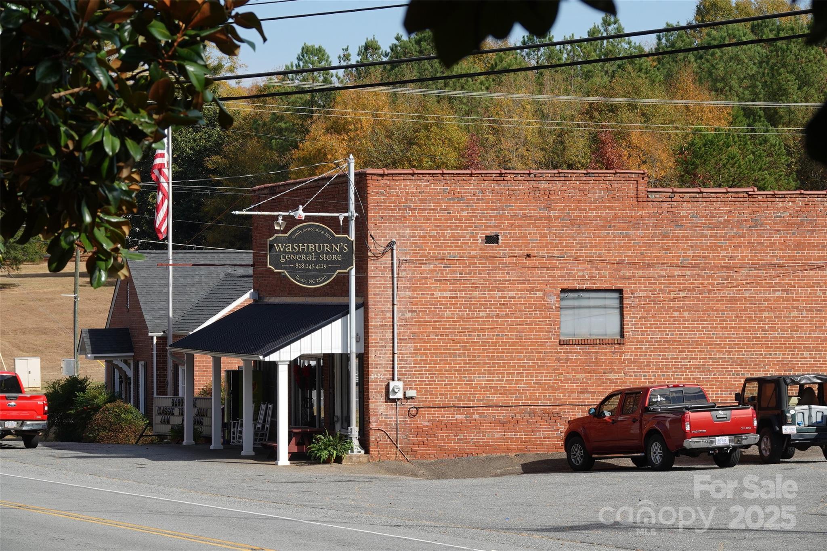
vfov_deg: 10.8
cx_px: 414
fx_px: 2917
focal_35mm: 127
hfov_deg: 16.1
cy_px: 276
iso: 100
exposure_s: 1/800
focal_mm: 46.41
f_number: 4
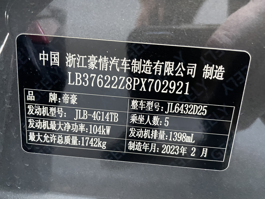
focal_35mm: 26
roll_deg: -4.4
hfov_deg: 67.3
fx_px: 199
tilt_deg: -15.5
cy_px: 100
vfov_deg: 53.1
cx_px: 132
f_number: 1.6
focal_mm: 4.2
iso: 640
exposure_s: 1/39
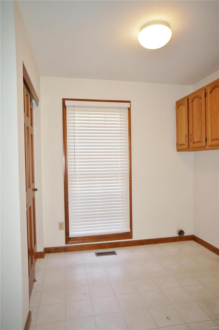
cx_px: 110
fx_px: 220
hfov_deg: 53.0
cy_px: 165
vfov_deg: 73.8
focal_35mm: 24
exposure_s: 1/160
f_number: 2.8
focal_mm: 16
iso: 400
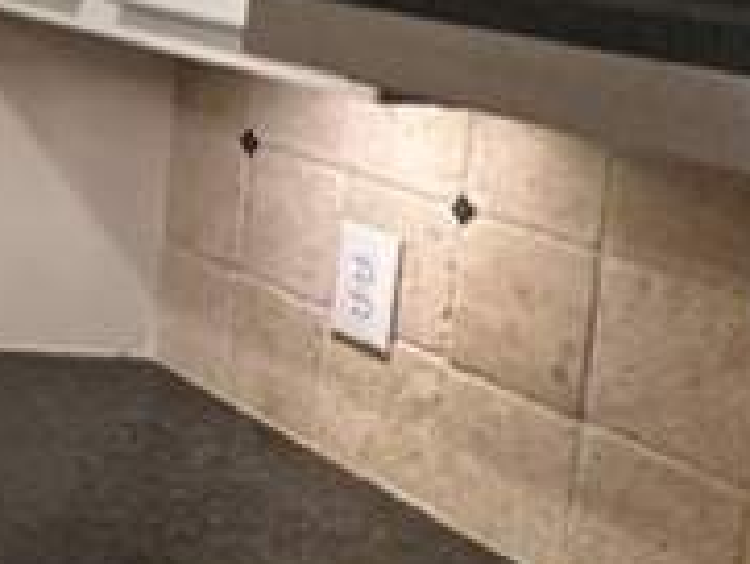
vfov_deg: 18.1
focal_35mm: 79
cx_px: -1189
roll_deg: +0.2
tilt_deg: -5.4
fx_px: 1713
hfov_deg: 13.8
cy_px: -39
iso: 200
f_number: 2.2
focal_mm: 2.22
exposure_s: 1/60
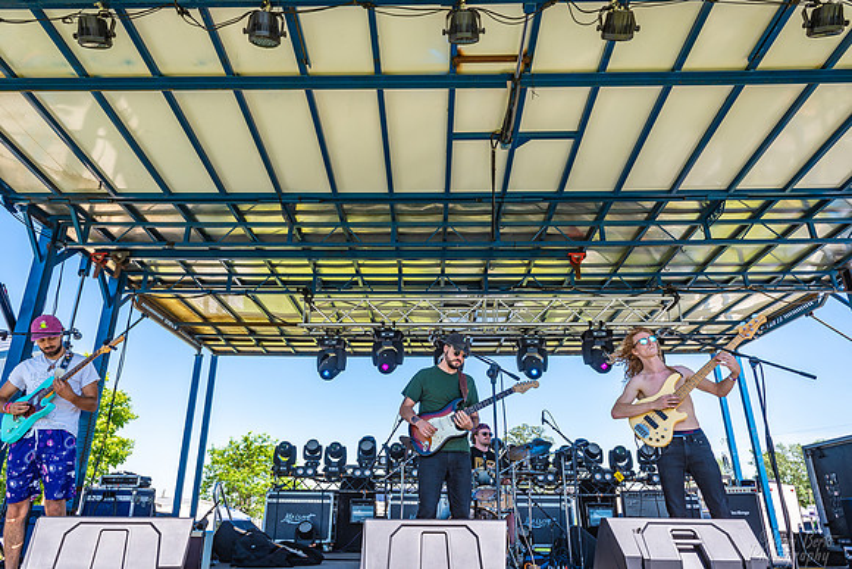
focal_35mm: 24
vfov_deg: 52.5
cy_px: 284
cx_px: 426
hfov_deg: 72.9
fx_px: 576
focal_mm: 24
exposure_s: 1/125
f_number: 6.3
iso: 100
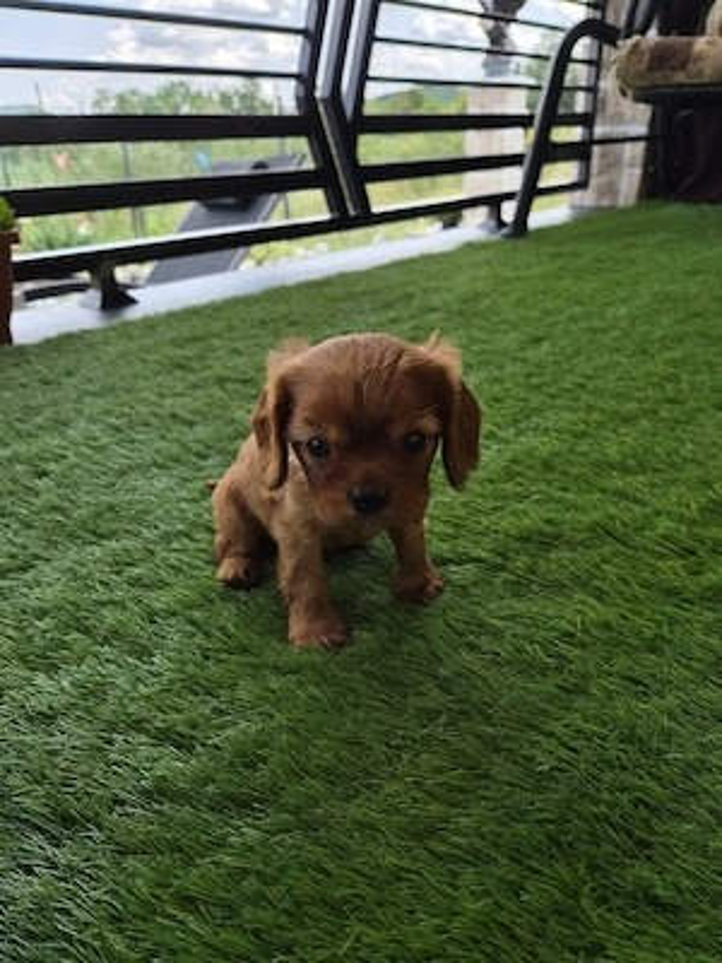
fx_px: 640
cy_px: 482
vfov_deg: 73.9
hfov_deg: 58.9
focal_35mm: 23
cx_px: 361
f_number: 1.8
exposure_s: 1/2000
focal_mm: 5.4
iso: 80
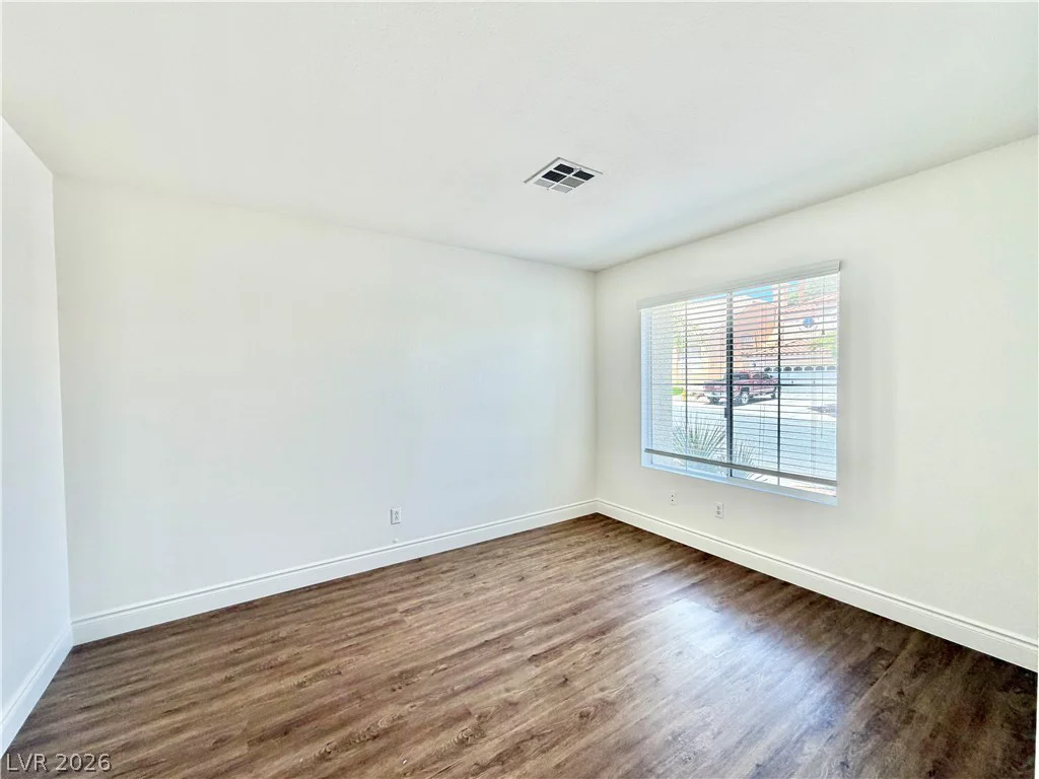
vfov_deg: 85.7
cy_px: 390
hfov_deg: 102.1
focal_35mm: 14
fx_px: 420
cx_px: 520
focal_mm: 2.22
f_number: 2.2
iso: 100
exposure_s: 1/121
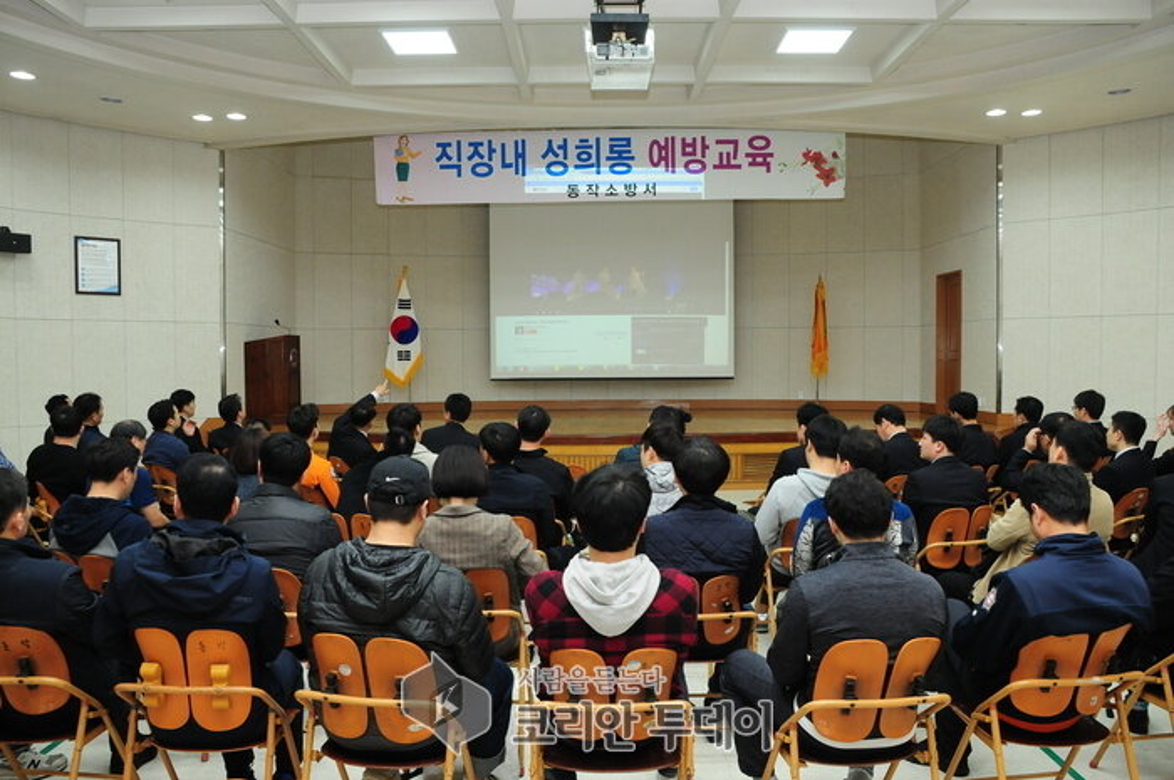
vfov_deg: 43.5
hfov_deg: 62.0
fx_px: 977
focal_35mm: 30
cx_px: 587
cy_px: 390
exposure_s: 1/60
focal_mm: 20
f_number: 7.1
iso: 800
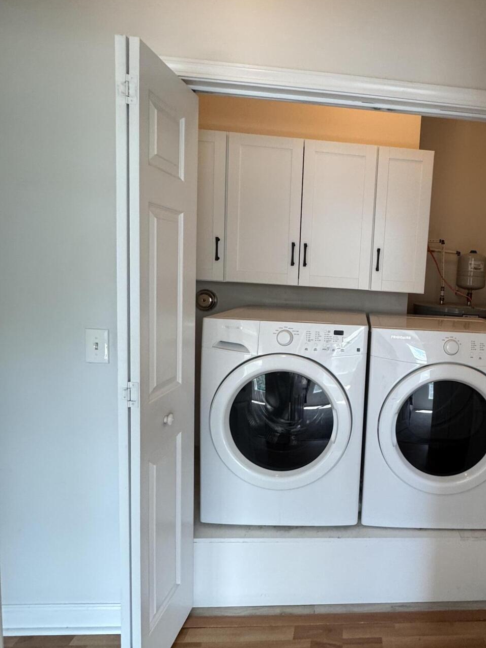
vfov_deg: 76.4
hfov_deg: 57.1
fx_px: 412
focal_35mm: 22
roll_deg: -2.8
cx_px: 381
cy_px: 316
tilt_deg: -6.3
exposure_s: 1/120
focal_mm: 2.22
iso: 250
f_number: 2.2
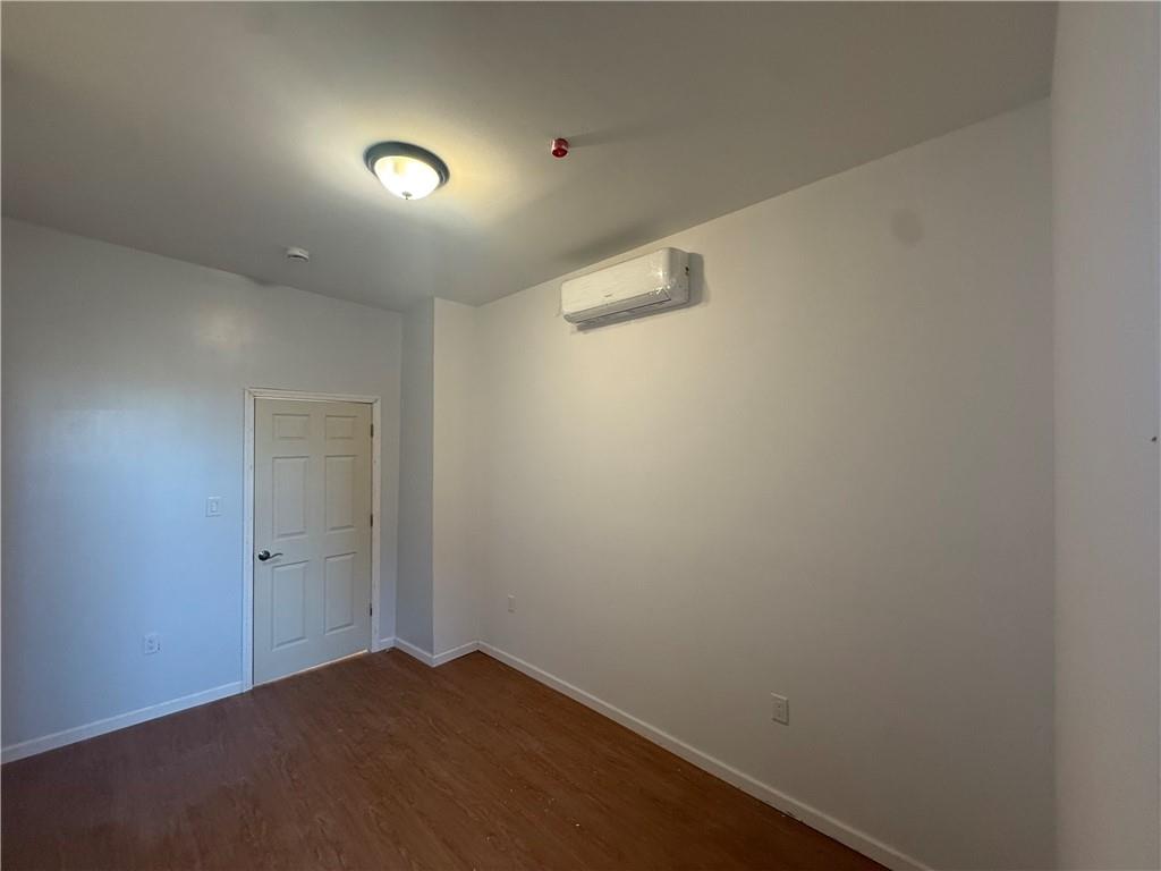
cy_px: 436
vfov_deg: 85.7
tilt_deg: +0.7
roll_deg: -0.3
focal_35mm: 14
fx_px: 470
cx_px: 580
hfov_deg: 102.1
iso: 250
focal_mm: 2.22
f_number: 2.2
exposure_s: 1/60
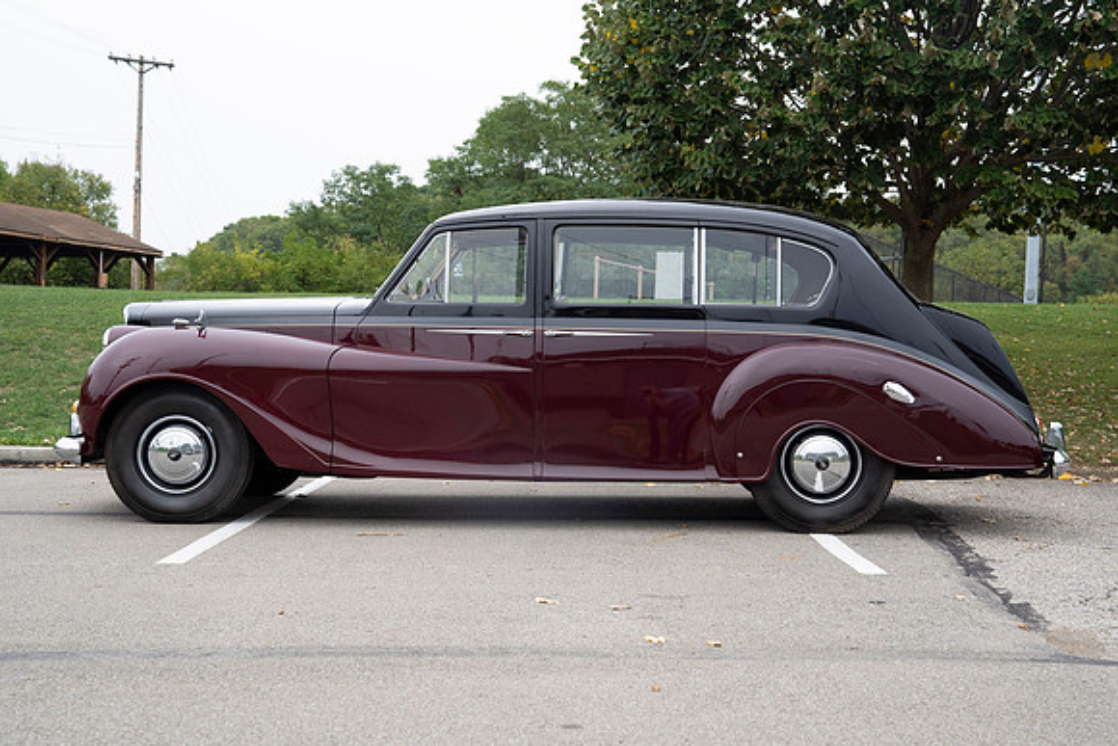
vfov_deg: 28.7
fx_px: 1460
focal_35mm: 47
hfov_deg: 41.9
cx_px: 559
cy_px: 373
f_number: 5.6
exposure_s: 1/500
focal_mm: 47
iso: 400
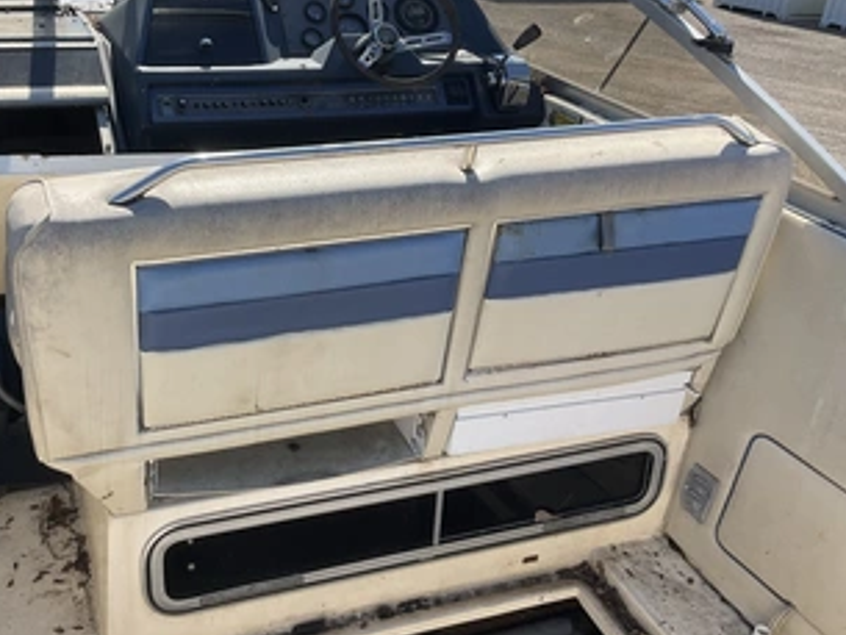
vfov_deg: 37.7
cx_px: 313
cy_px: 297
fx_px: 929
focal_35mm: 38
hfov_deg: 48.5
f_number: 1.8
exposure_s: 1/912
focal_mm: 3
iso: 25
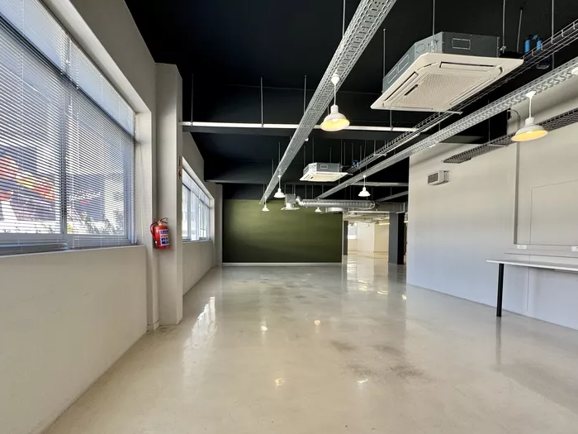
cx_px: 268
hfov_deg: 94.3
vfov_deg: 77.7
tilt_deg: -2.2
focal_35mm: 16
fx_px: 267
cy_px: 247
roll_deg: -0.7
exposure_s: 1/99
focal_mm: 2.22
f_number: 2.2
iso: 125
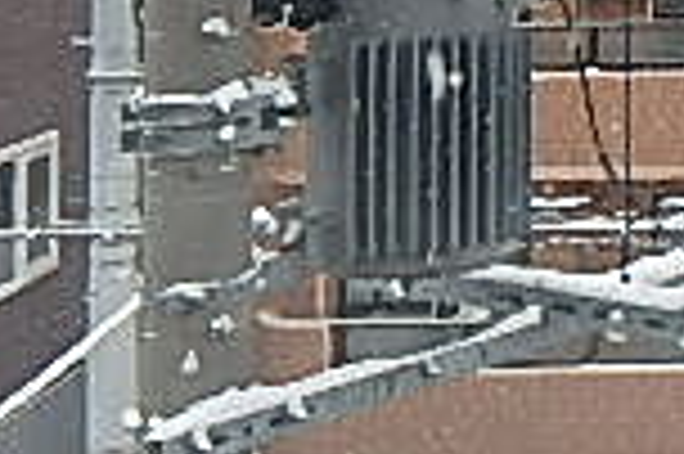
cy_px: -189
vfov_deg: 14.1
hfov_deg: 19.6
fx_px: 1746
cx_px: 994
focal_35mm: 92
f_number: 3.5
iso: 125
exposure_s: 1/640
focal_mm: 3.7
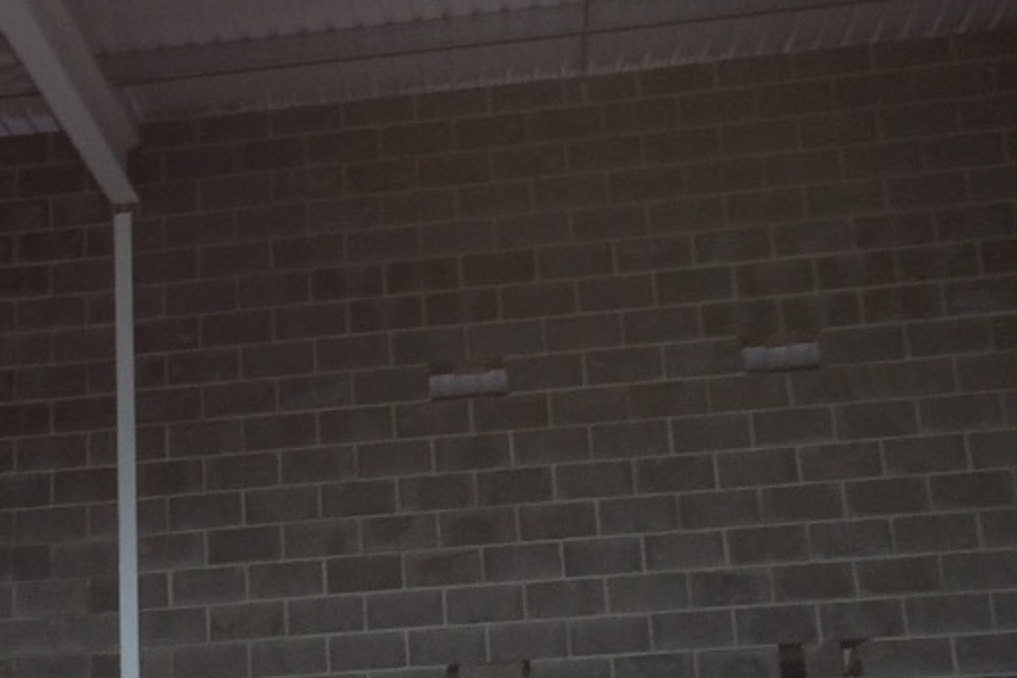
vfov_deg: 18.6
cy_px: 468
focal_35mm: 73
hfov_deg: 27.3
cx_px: 234
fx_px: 2062
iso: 50
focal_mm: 4.12
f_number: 2.2
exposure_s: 1/30
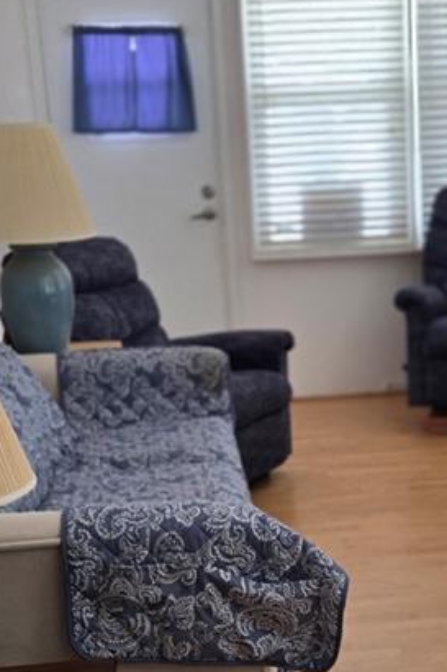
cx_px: 309
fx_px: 1305
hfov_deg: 19.4
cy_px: 492
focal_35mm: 70
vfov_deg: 28.5
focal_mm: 5.4
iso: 64
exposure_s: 1/120
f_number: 1.8
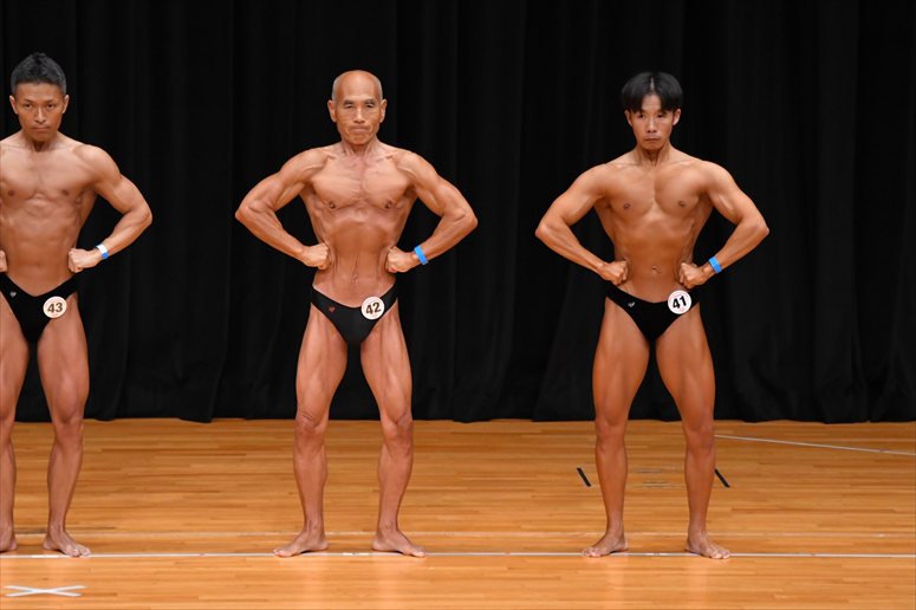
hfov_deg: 7.2
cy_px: 305
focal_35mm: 285
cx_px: 458
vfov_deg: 4.8
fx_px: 7248
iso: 3200
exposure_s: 1/400
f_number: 5.6
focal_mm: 190
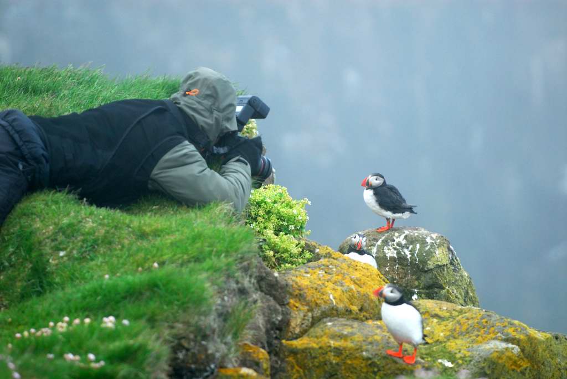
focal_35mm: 300
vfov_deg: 4.6
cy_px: 190
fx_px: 4730
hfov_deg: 6.9
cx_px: 284
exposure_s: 1/160
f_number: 3.2
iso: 400
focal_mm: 200
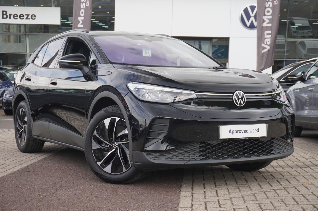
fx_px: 503
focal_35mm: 57
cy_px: 106
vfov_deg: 23.7
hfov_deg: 35.1
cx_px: 159
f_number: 5.6
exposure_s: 1/200
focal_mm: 38
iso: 160
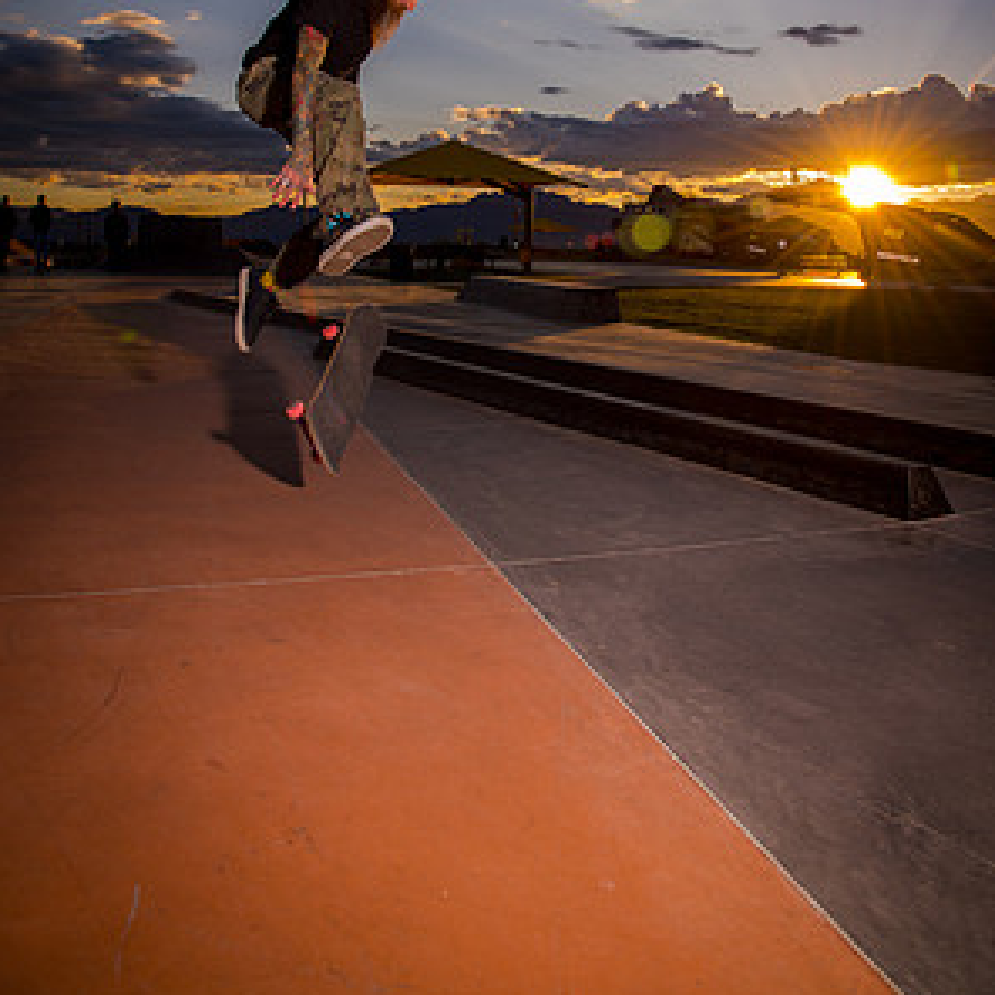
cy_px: 266
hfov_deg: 52.5
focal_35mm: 31
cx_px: 499
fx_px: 1008
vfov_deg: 50.6
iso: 200
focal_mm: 24
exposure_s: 1/320
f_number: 9
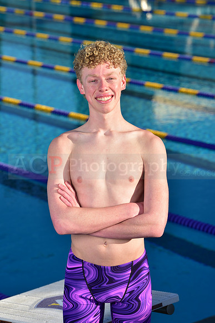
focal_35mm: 120
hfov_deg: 11.4
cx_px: 108
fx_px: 1074
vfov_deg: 17.1
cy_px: 162
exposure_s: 1/250
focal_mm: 120
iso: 64
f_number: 6.3
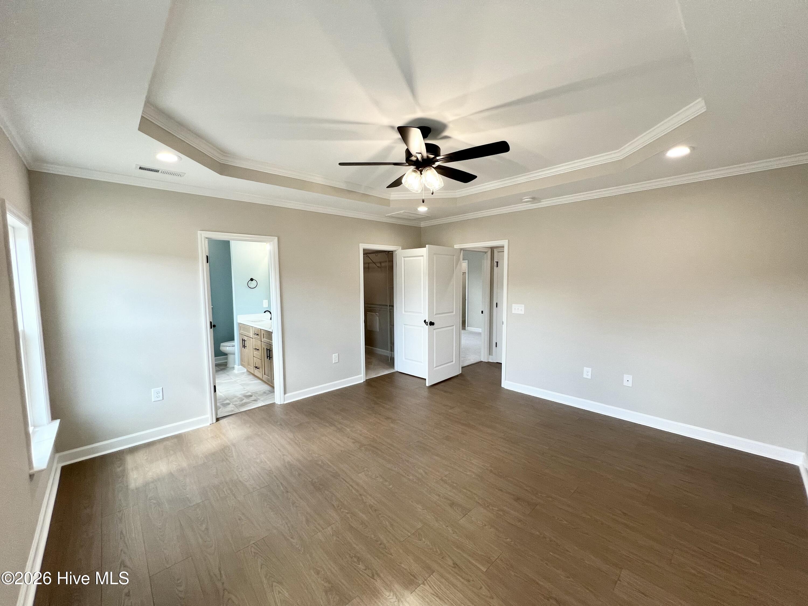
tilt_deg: -4.3
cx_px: 404
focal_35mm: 13
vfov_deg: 89.9
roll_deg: +0.5
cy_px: 303
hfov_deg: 106.2
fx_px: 303
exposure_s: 1/120
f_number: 1.8
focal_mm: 1.57
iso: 100
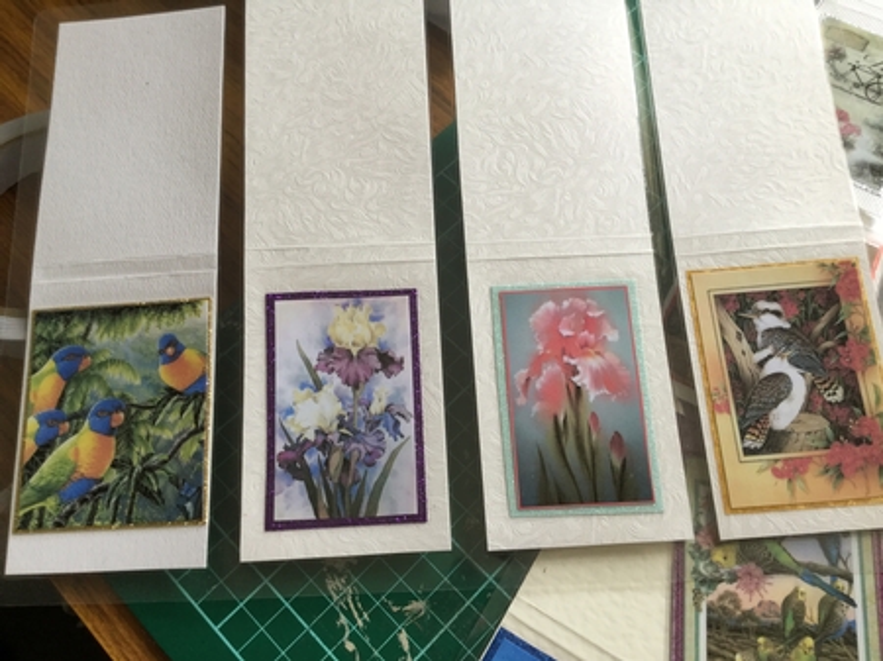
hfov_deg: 58.4
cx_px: 442
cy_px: 330
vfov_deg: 45.4
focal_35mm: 31
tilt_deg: -65.4
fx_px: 790
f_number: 2.4
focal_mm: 3.3
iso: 25
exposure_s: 1/33
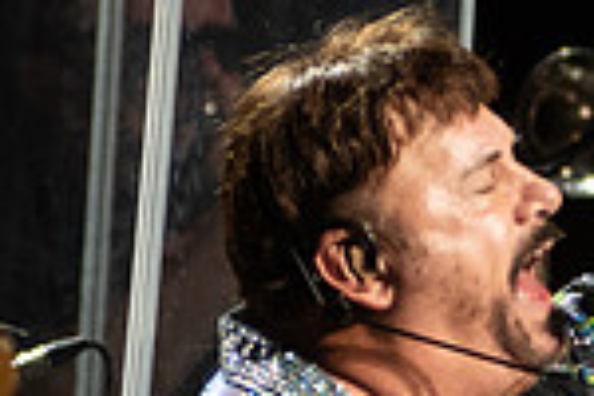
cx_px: 662
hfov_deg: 2.1
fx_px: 16317
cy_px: 141
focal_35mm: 989
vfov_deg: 1.4
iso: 1250
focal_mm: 200
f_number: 3.2
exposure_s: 1/640
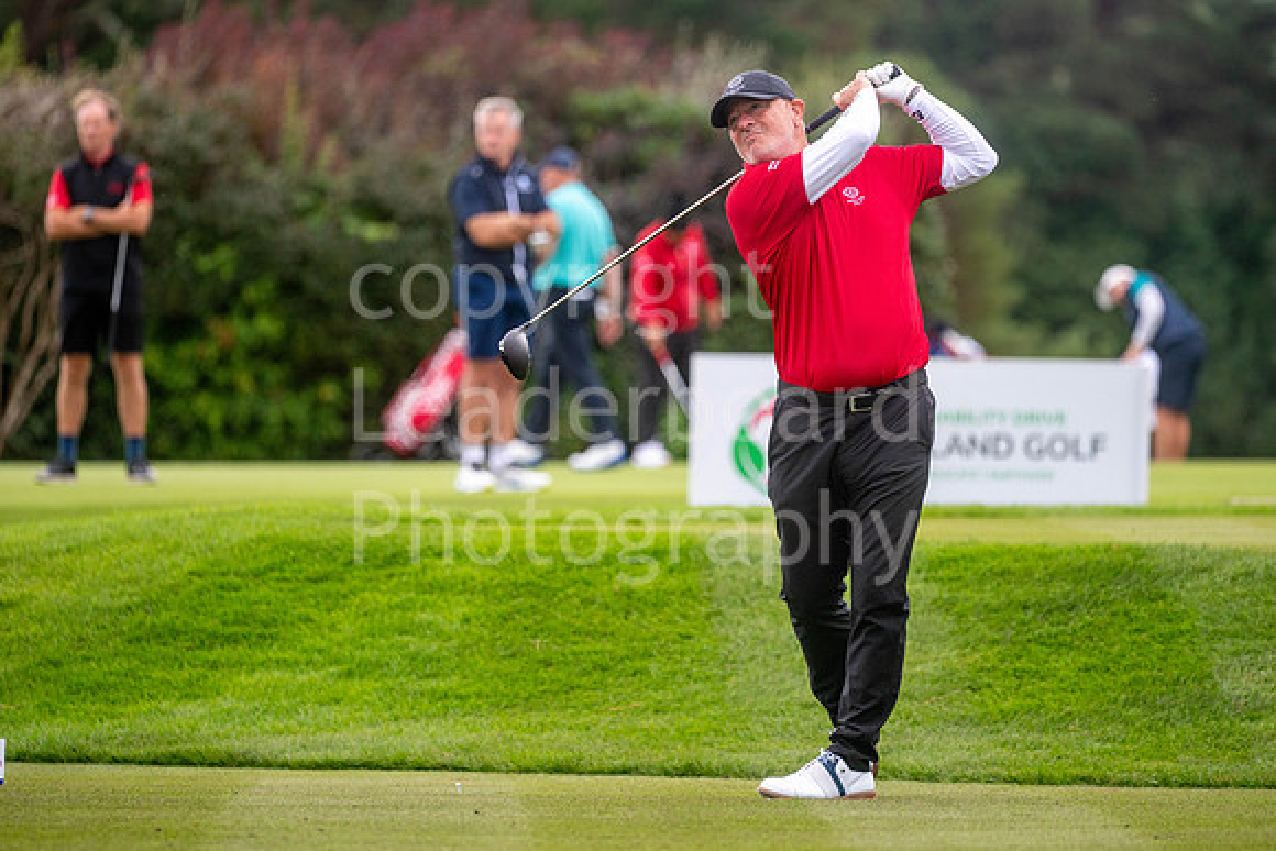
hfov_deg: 6.9
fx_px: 10635
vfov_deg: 4.6
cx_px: 638
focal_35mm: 300
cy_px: 426
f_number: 4.5
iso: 400
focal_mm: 300
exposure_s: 1/1250
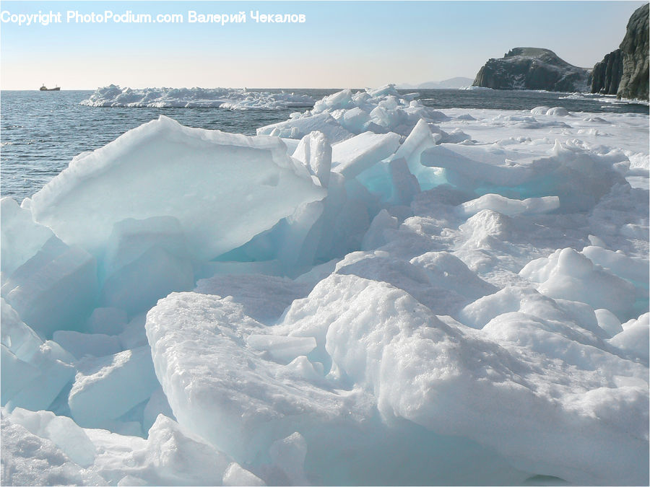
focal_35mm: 36
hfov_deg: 51.4
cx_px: 325
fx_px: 676
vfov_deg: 39.7
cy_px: 244
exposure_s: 1/500
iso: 80
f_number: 8
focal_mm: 6
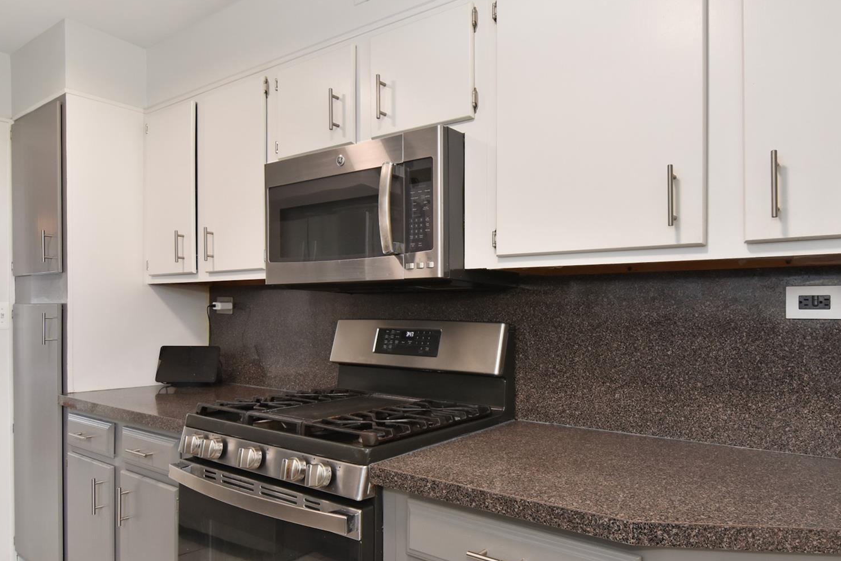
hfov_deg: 76.0
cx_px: 503
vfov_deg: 55.7
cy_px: 310
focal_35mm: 23
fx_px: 530
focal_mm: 11
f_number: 11
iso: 640
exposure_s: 1/40
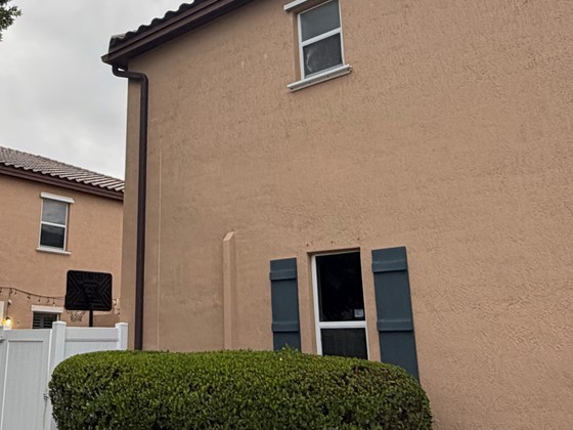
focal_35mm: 40
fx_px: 662
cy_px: 139
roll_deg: -1.0
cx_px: 156
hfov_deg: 45.5
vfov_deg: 35.6
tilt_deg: +17.9
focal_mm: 2.22
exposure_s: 1/121
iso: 50
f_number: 2.2
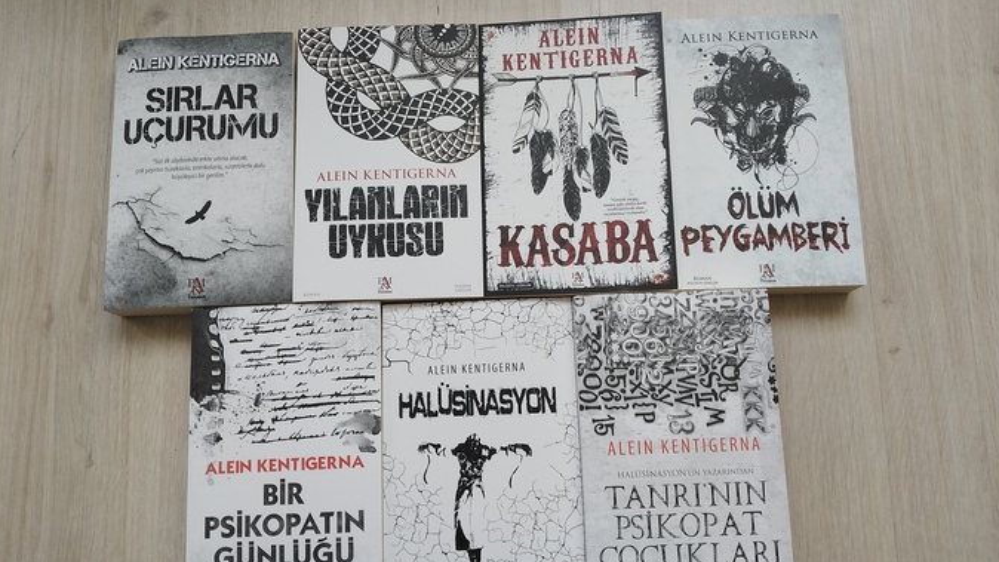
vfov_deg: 40.2
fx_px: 768
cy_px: 298
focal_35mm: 29
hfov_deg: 66.1
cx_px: 501
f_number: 1.8
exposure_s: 1/30
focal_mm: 3.62
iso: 147
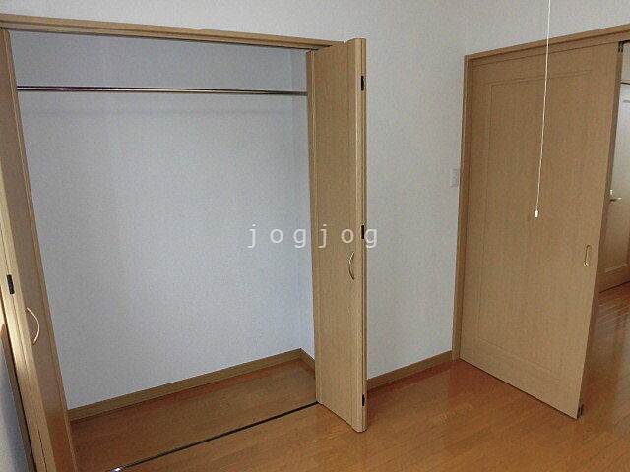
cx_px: 315
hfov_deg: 71.6
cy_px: 236
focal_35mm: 24
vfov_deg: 56.8
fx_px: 437
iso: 100
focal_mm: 4.3
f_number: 3.1
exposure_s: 1/50
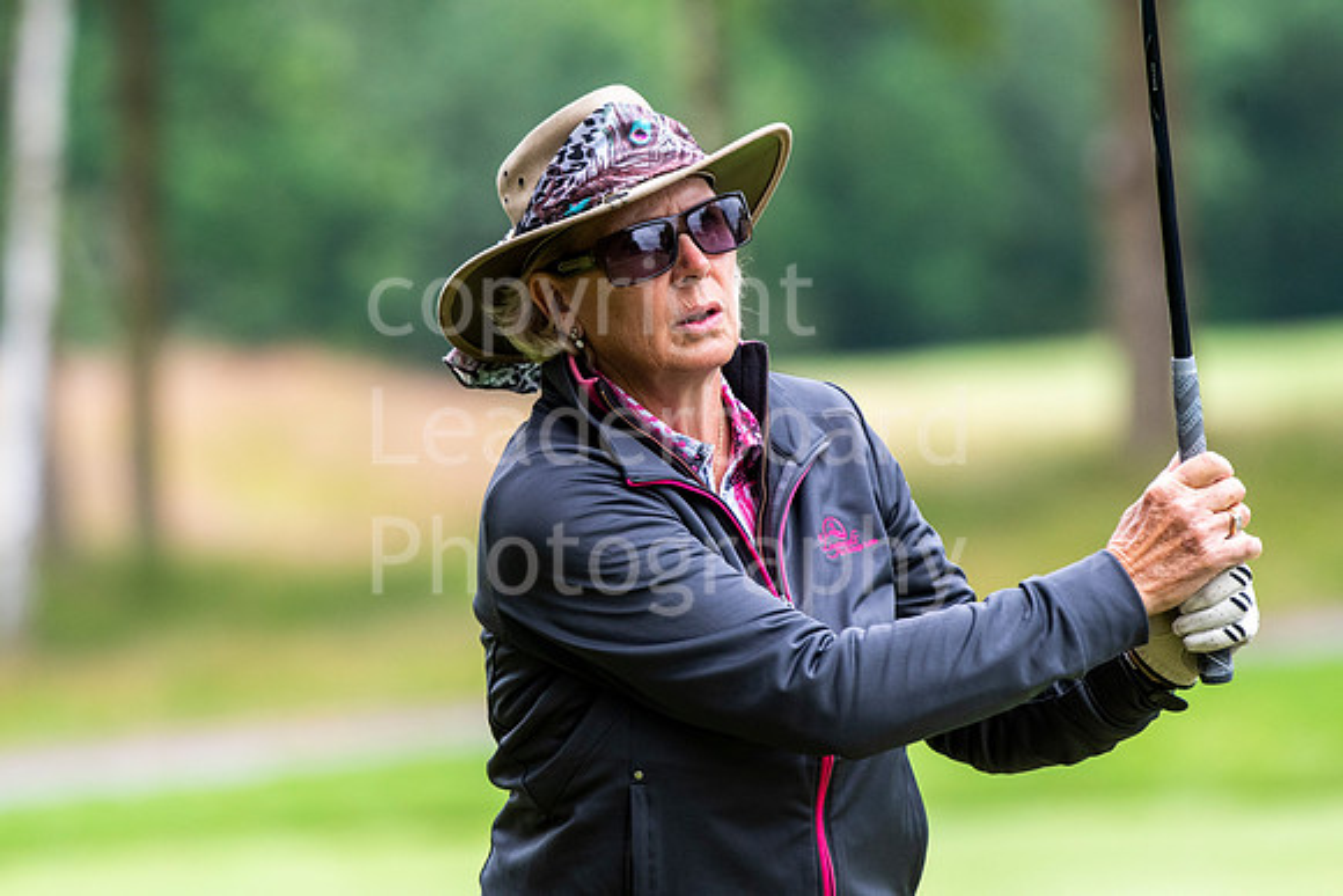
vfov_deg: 2.6
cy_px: 448
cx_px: 672
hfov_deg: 3.9
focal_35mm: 525
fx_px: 19589
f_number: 5.6
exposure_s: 1/1000
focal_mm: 350
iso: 800
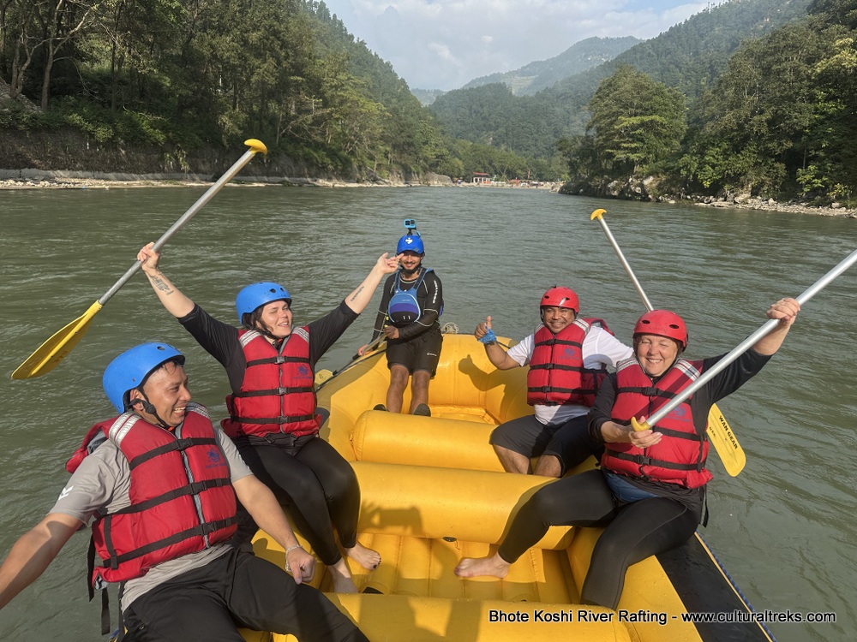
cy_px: 321
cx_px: 428
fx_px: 594
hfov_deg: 71.6
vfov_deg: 56.8
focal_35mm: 24
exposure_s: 1/2732
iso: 80
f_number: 1.78
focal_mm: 6.86
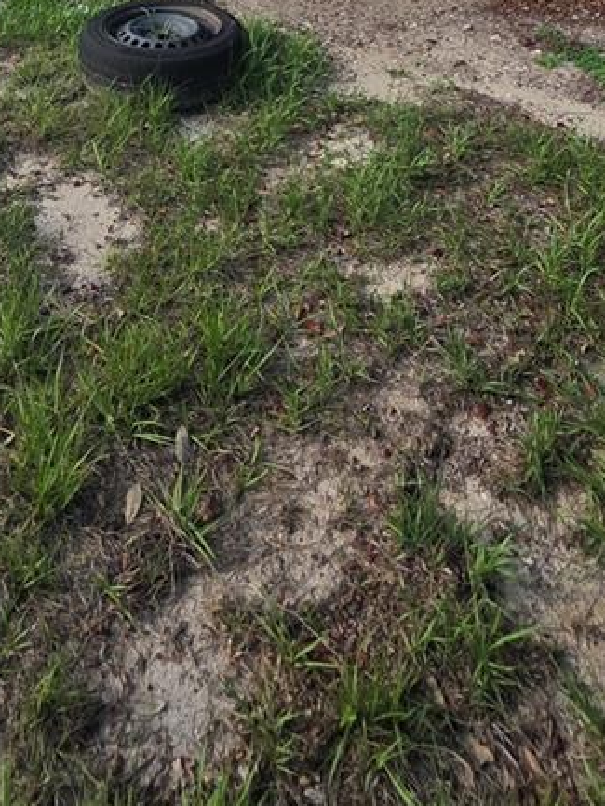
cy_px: -236
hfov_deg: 39.6
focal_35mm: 36
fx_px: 839
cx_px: 251
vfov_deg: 35.4
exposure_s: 1/1167
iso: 40
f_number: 1.9
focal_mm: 2.2
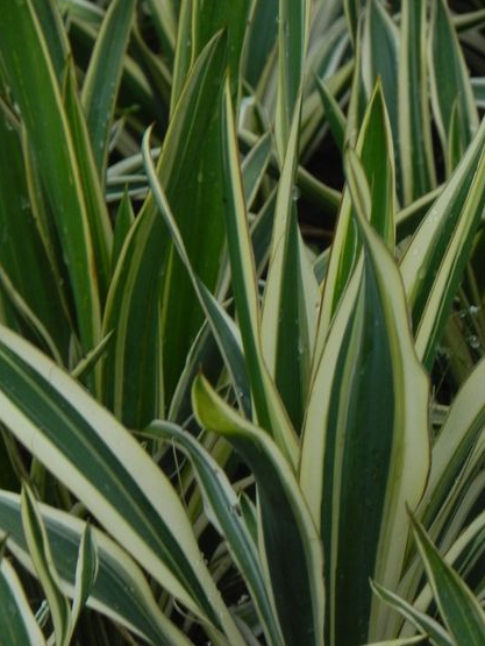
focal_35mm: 543
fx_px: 10132
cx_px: 269
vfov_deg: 3.6
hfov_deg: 2.7
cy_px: 411
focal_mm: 67.2
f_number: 5
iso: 160
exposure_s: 1/15
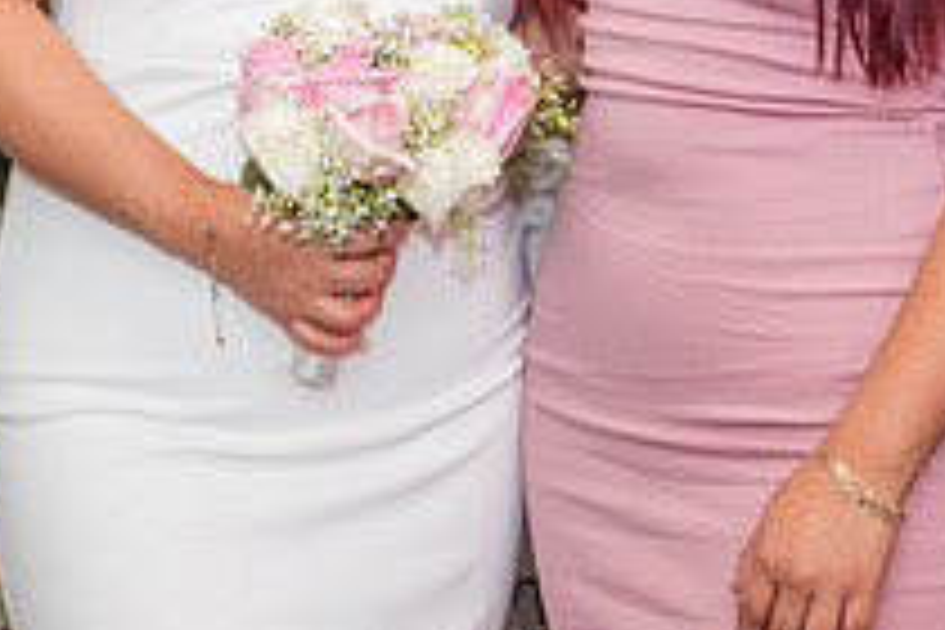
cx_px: 517
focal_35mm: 159
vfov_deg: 8.5
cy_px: -222
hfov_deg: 12.9
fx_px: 4173
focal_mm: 56
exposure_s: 1/125
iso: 1600
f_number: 4.5
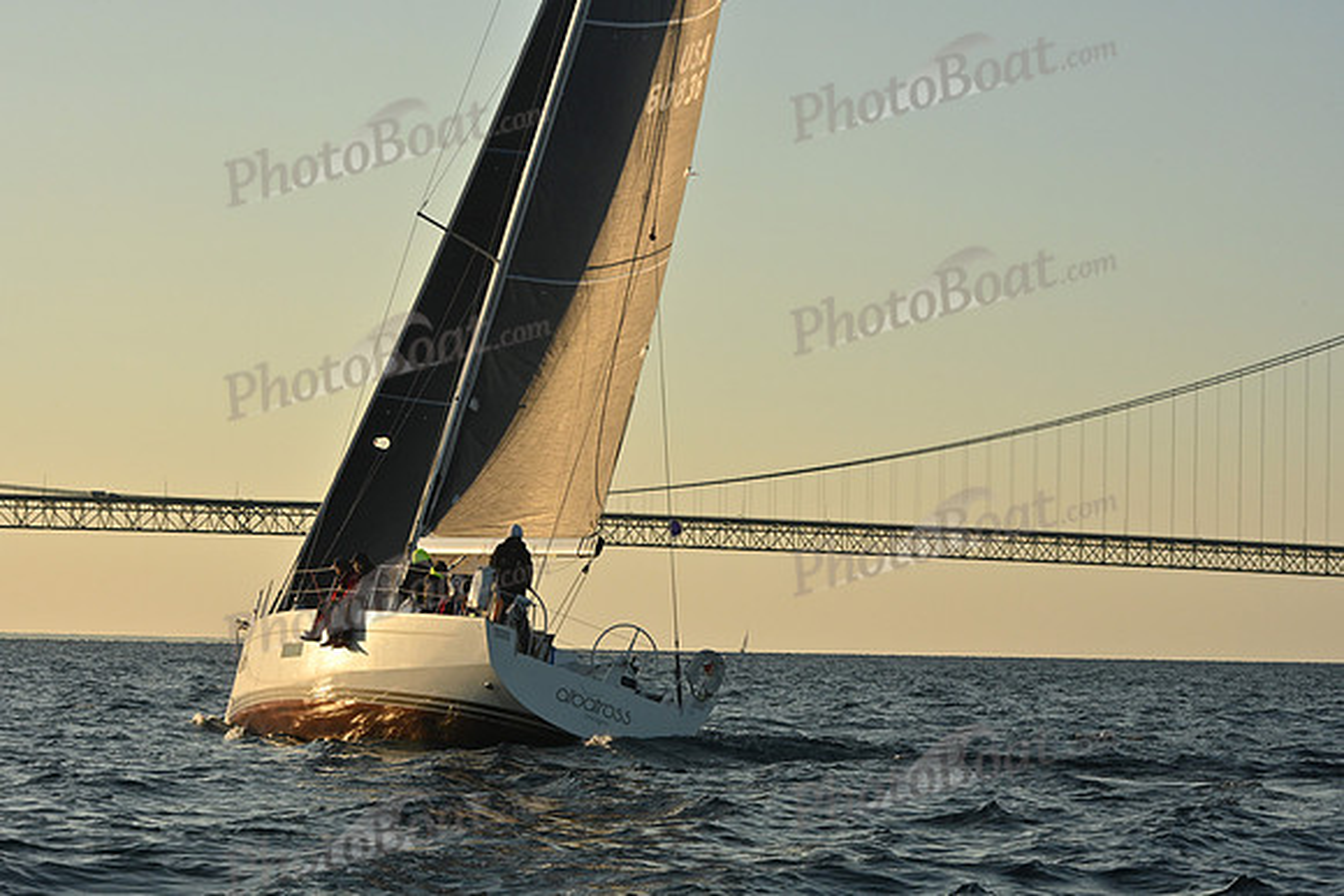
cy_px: 448
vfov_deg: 12.2
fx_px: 4182
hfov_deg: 18.3
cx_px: 672
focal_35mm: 112
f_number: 16
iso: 800
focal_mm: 112
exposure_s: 1/800
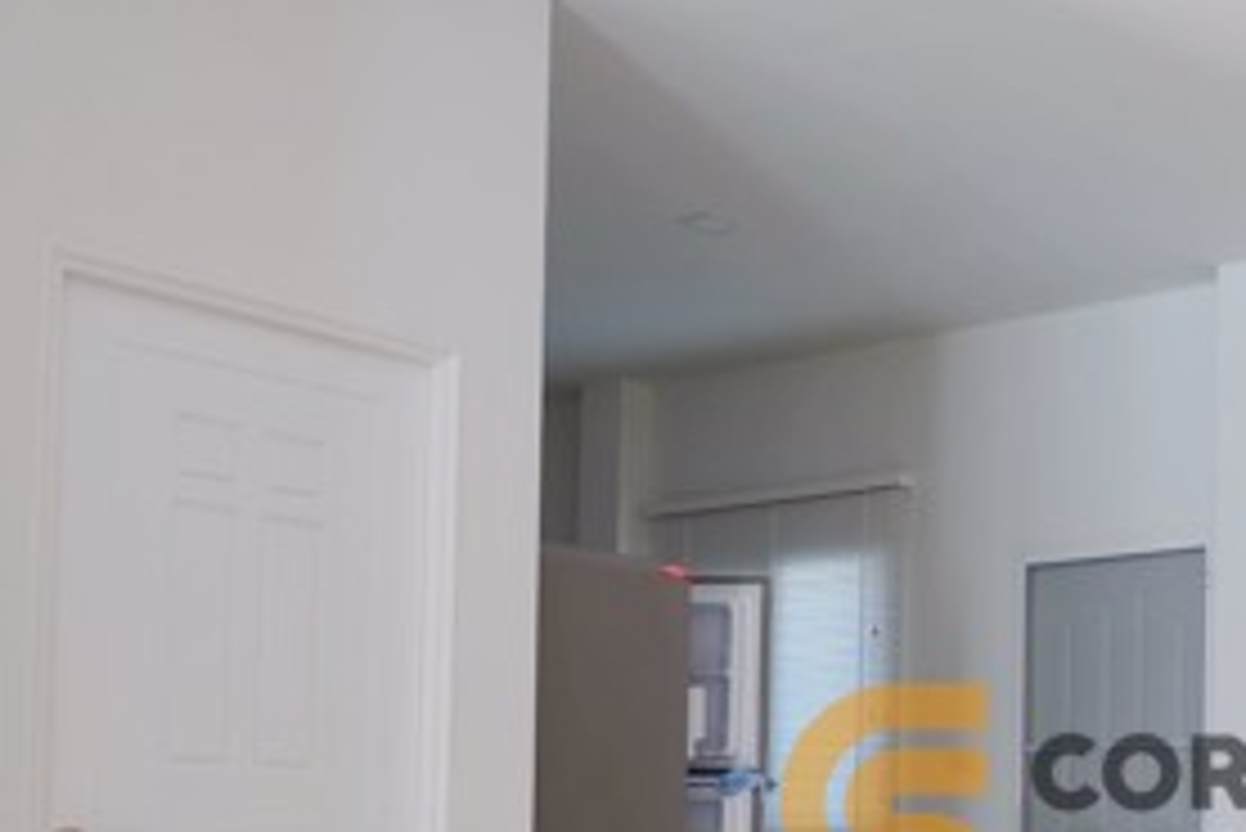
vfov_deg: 25.0
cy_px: 805
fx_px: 1801
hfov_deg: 34.0
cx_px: 1313
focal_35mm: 52
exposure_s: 1/10
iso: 200
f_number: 3.5
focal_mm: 16
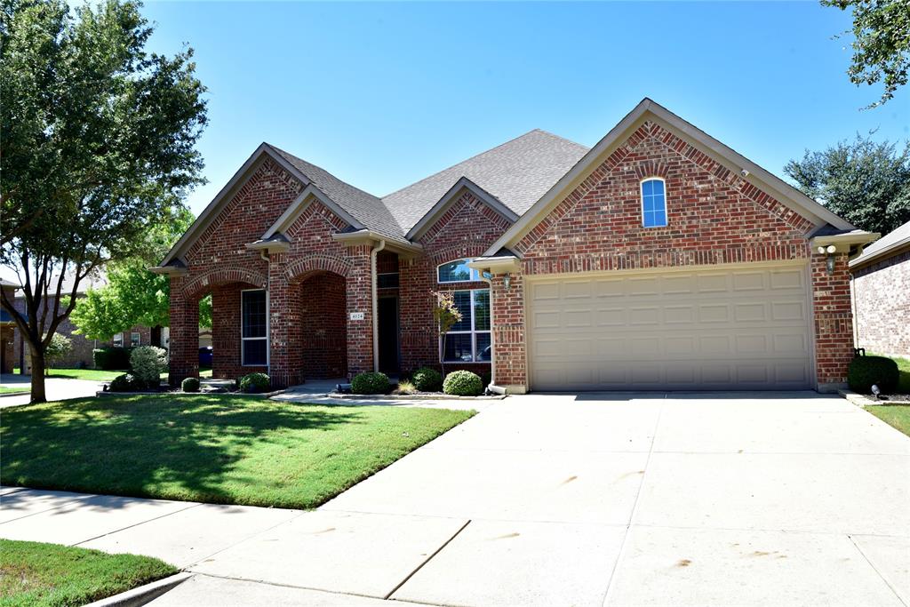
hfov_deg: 73.7
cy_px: 304
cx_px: 455
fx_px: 607
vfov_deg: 53.1
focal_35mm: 24
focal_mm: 24
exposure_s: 1/200
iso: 320
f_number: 9
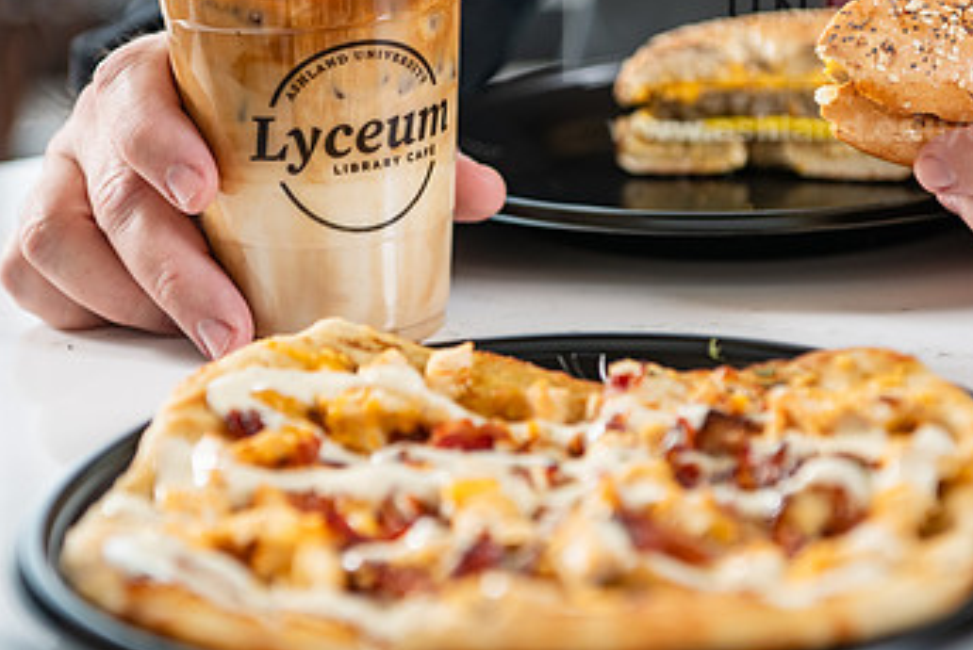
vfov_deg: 11.6
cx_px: 478
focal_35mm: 118
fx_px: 3192
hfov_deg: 17.3
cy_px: 188
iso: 500
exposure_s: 1/200
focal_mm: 70
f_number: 3.5
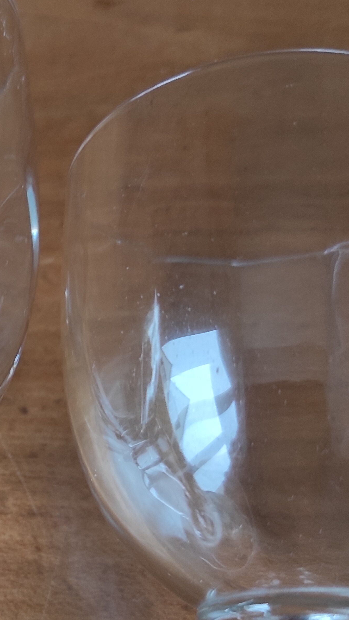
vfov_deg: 39.0
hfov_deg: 20.9
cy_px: 374
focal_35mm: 53
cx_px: -88
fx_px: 872
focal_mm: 5.43
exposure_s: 1/33
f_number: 1.89
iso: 311
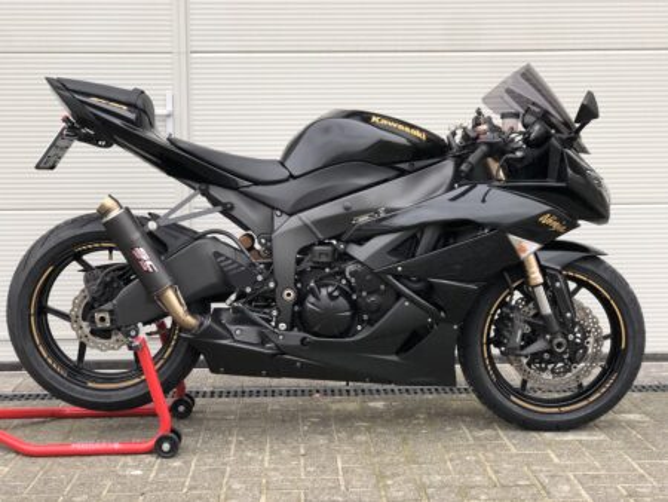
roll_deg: +1.0
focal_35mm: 57
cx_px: 334
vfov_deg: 25.7
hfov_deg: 33.8
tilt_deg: -6.6
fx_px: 1101
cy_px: 251
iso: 20
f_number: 2.8
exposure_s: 1/33
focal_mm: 6.6
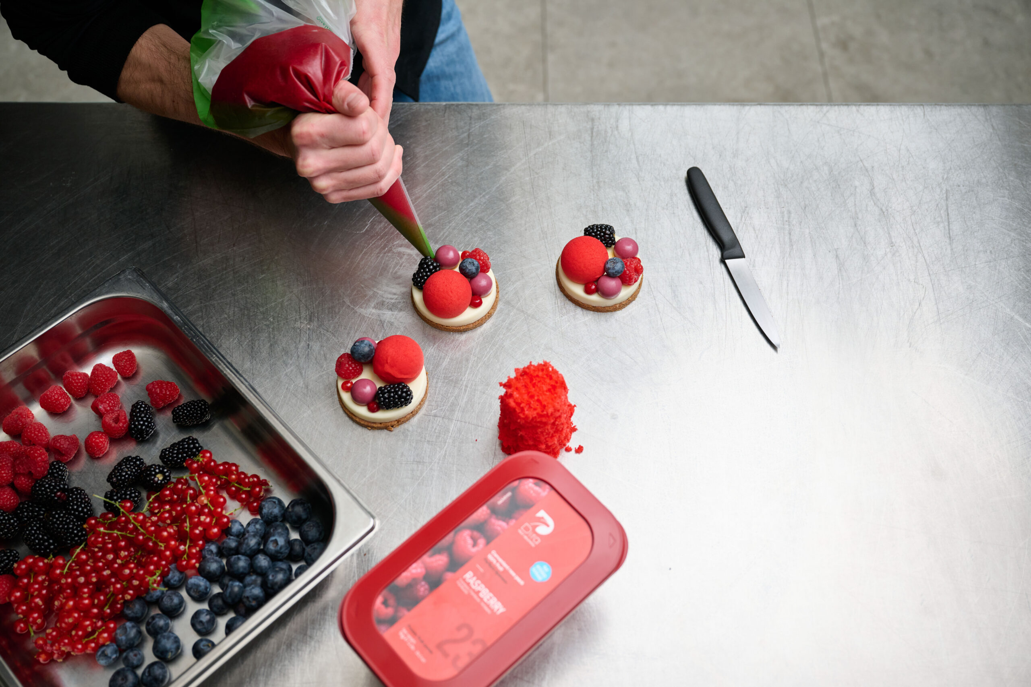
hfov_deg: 49.6
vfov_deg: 34.2
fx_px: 1117
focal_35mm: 39
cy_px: 344
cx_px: 516
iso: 400
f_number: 4
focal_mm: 39
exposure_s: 1/250
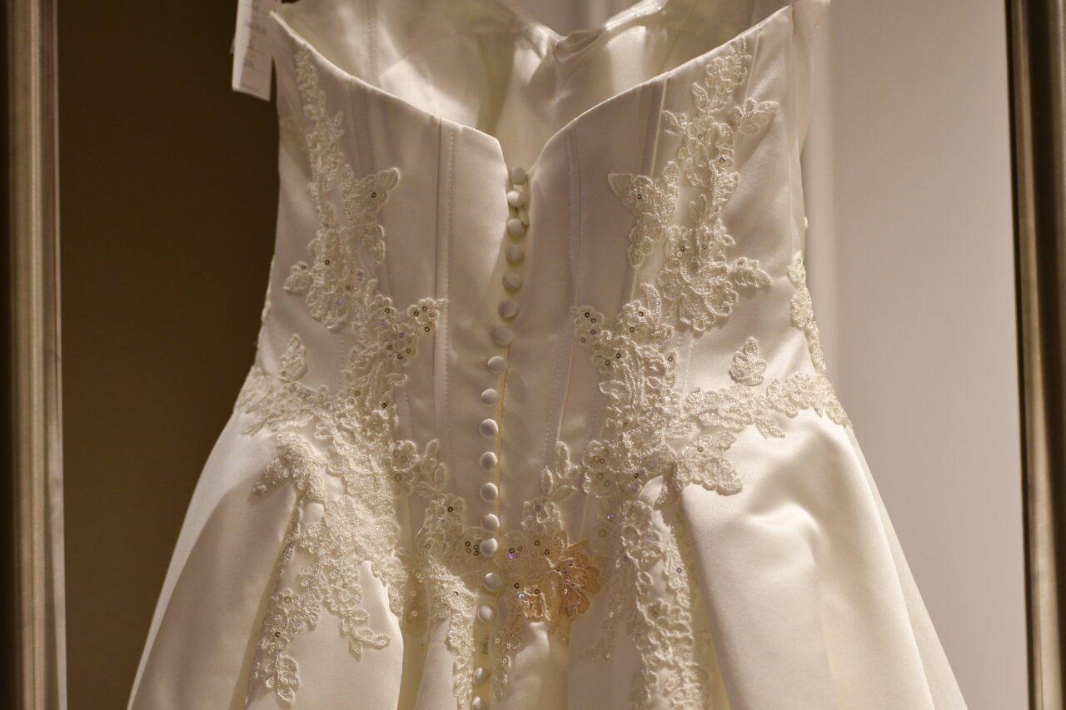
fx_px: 3109
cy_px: 355
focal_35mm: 105
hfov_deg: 19.5
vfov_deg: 13.0
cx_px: 533
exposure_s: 1/250
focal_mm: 70
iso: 640
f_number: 2.8
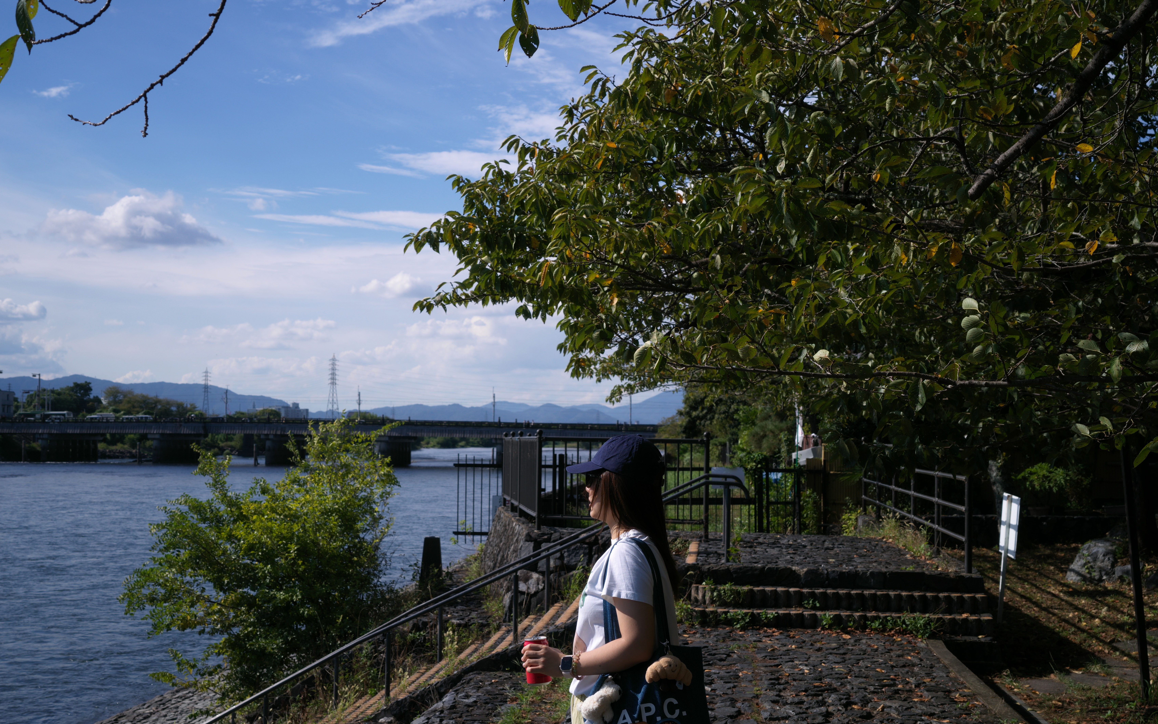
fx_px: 1420
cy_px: 398
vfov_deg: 28.6
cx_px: 532
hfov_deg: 44.3
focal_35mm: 45
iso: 100
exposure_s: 1/250
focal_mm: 45
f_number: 9.5
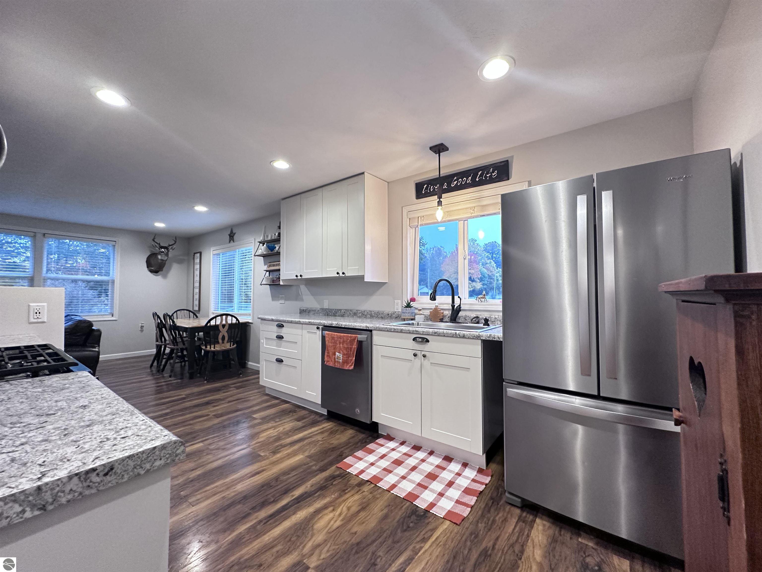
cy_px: 286
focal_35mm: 14
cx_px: 381
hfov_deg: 102.1
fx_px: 308
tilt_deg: +1.9
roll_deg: -0.5
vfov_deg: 85.7
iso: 400
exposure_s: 1/60
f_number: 2.2
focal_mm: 2.22
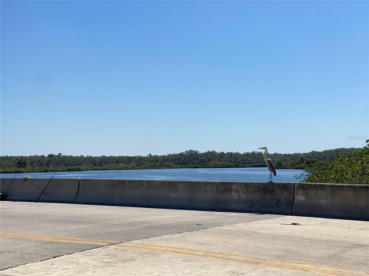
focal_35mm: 52
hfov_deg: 36.8
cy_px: 138
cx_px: 184
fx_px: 554
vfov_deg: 28.0
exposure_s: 1/2994
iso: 20
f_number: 2
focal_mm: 6
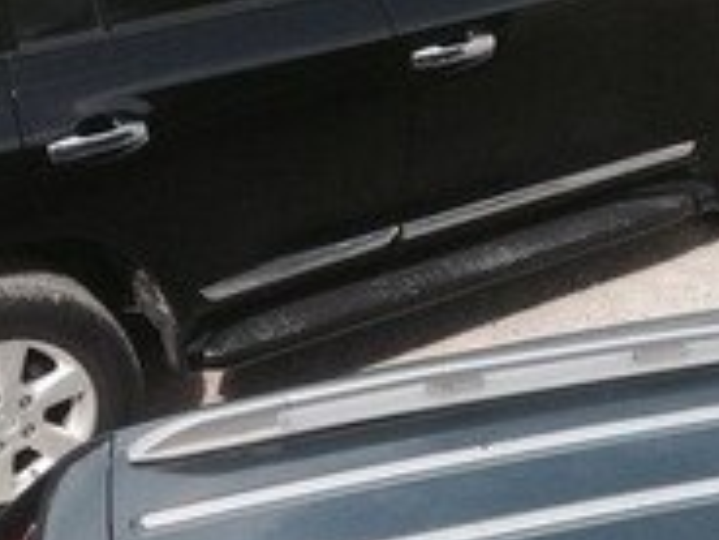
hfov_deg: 17.8
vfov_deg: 13.3
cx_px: 907
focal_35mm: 104
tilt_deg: -47.5
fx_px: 2160
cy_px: 835
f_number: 2.2
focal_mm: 4.15
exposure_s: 1/1001
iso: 32
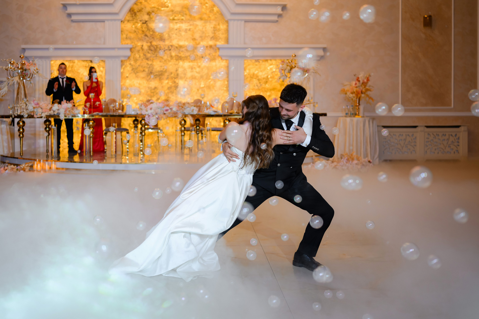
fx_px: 466
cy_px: 160
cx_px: 240
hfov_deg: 54.4
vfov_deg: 37.9
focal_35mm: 35
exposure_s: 1/200
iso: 500
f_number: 2
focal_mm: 35
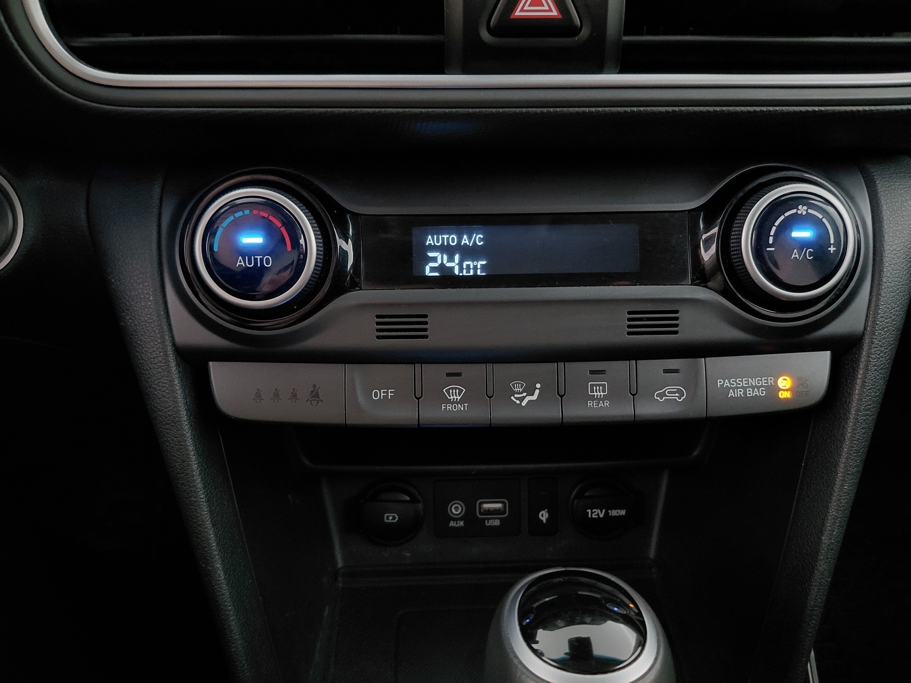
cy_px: 342
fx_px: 658
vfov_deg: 54.9
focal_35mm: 25
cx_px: 456
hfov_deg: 69.4
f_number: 1.8
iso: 1000
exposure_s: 1/25
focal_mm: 4.69
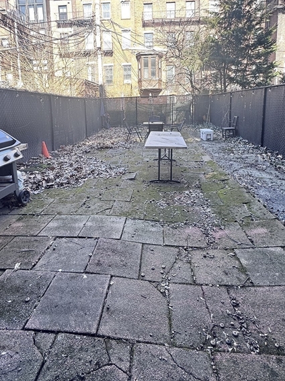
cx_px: 139
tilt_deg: -7.5
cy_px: 132
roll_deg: +1.1
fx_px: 209
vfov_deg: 82.3
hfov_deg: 68.6
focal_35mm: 19
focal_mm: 2.22
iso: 80
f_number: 2.2
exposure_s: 1/99
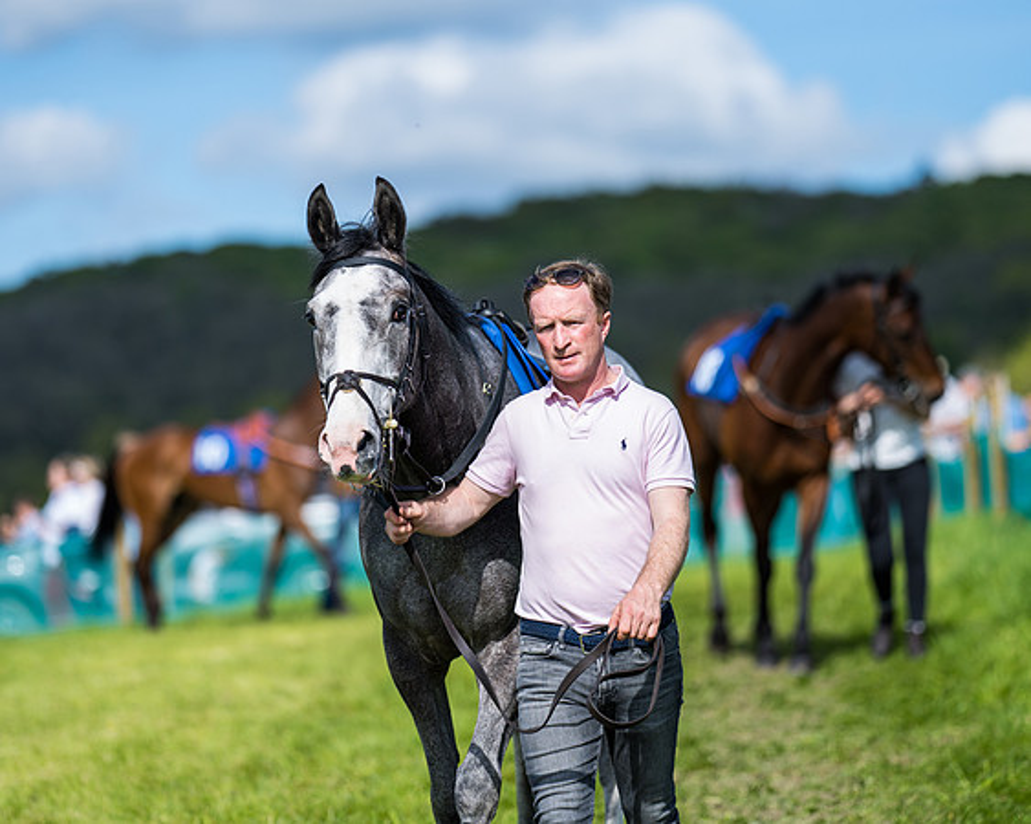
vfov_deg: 8.9
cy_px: 360
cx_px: 542
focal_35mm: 173
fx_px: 5280
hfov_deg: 11.2
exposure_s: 1/4000
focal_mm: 135
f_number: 2
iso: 50
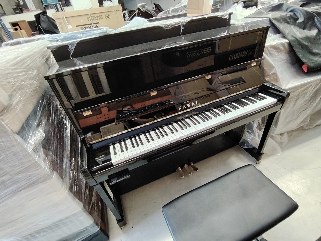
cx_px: 160
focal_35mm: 17
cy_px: 120
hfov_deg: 91.0
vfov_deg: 74.7
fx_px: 158
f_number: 2.2
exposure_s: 1/25
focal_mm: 1.42
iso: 625
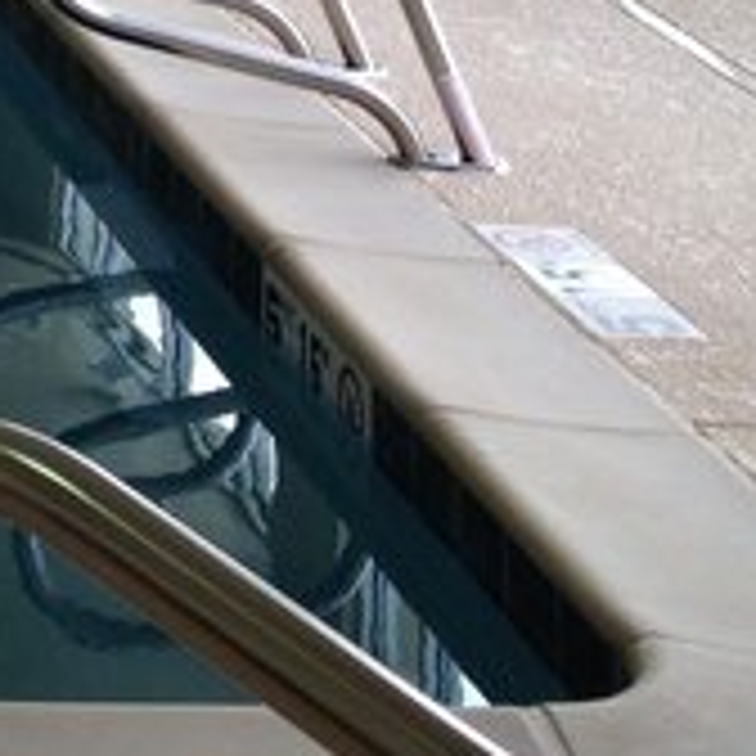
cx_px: -891
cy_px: -549
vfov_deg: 11.2
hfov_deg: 10.6
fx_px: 3632
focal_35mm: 147
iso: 50
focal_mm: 4.28
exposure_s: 1/137
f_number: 2.4
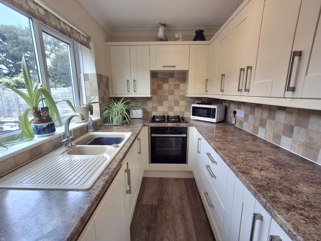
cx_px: 160
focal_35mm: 16
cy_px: 120
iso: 40
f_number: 2.2
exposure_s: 1/100
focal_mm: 1.64
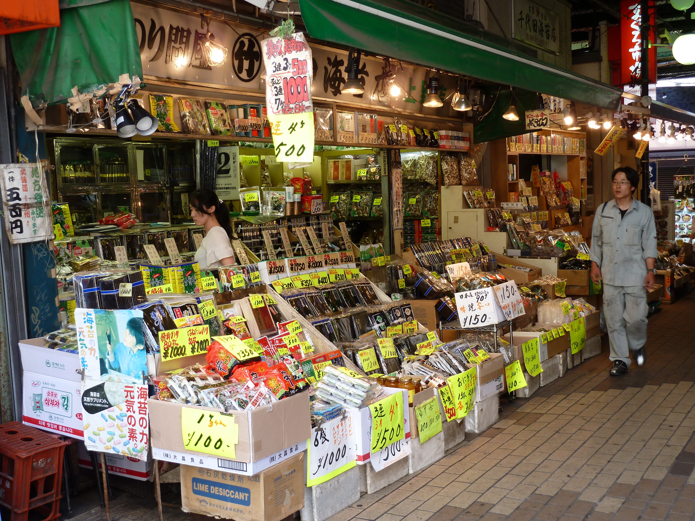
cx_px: 348
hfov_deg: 44.8
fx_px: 843
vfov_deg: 34.3
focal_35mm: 42
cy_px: 260
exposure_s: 1/30
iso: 80
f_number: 3.7
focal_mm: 6.9
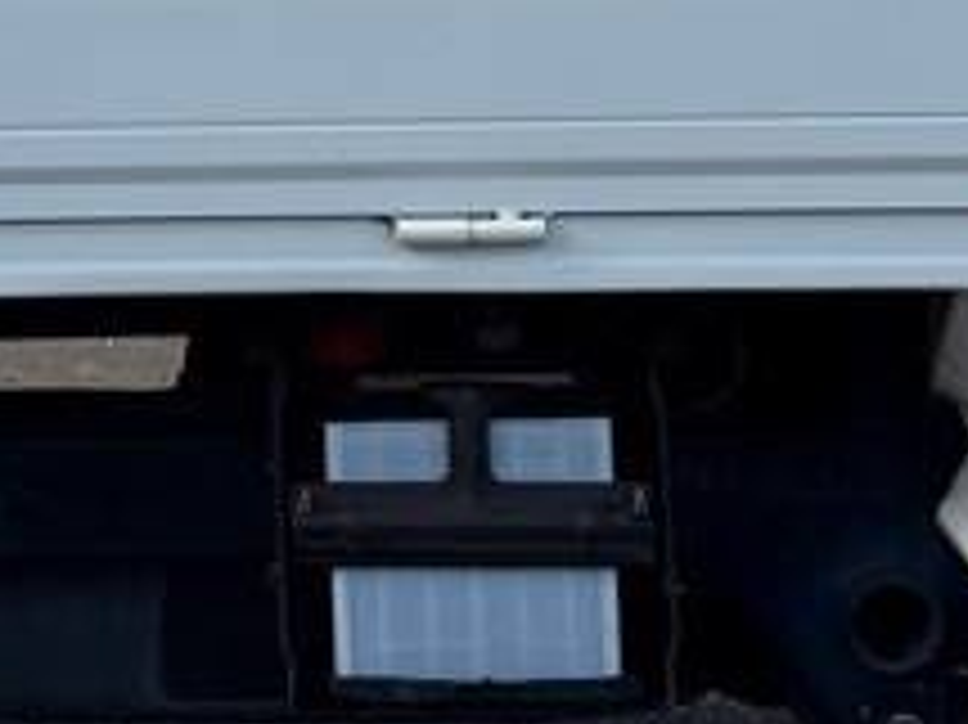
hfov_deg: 13.6
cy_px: -265
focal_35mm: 143
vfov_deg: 10.1
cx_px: -50
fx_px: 3997
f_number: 1.78
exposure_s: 1/3953
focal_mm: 6.76
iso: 80
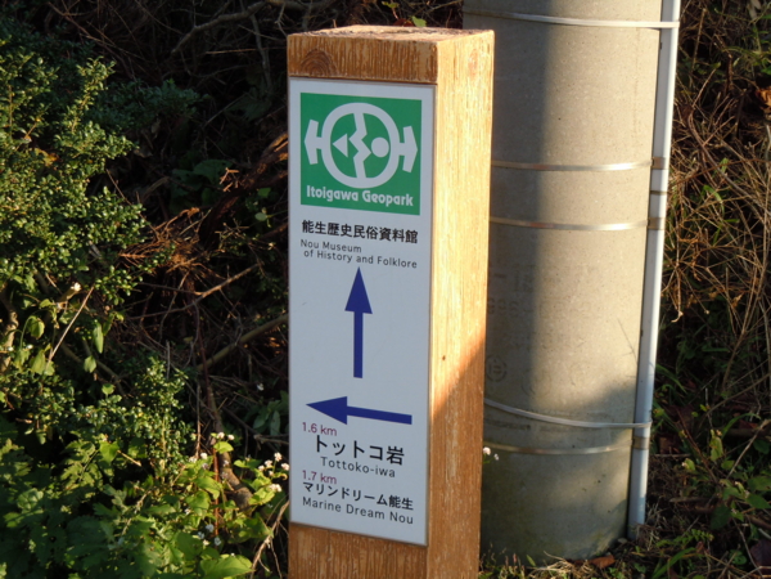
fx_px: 1515
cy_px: 290
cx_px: 386
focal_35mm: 68
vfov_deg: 21.6
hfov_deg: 28.6
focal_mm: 12.2
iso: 100
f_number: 4.1
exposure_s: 1/200
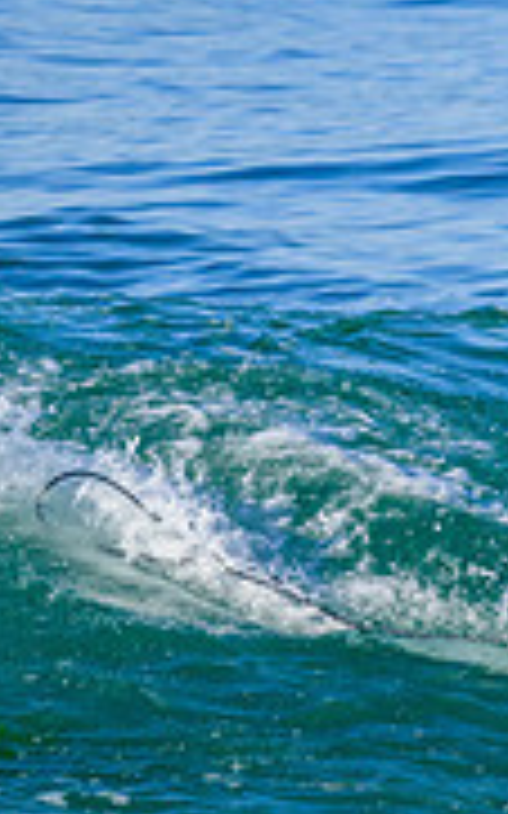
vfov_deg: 1.4
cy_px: 407
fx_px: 33254
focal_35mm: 1500
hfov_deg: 0.9
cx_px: 1079
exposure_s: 1/2000
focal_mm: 460
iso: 900
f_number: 10
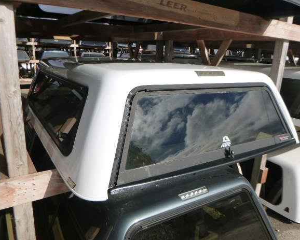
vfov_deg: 53.2
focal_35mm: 27
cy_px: 124
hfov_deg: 64.0
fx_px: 240
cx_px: 159
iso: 160
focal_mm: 4.5
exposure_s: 1/800
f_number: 3.9
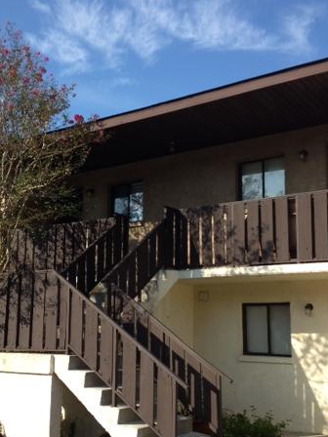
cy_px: 248
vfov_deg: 38.1
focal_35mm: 50
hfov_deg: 29.0
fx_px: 632
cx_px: 134
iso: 50
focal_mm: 4.28
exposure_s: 1/1126
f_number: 2.4
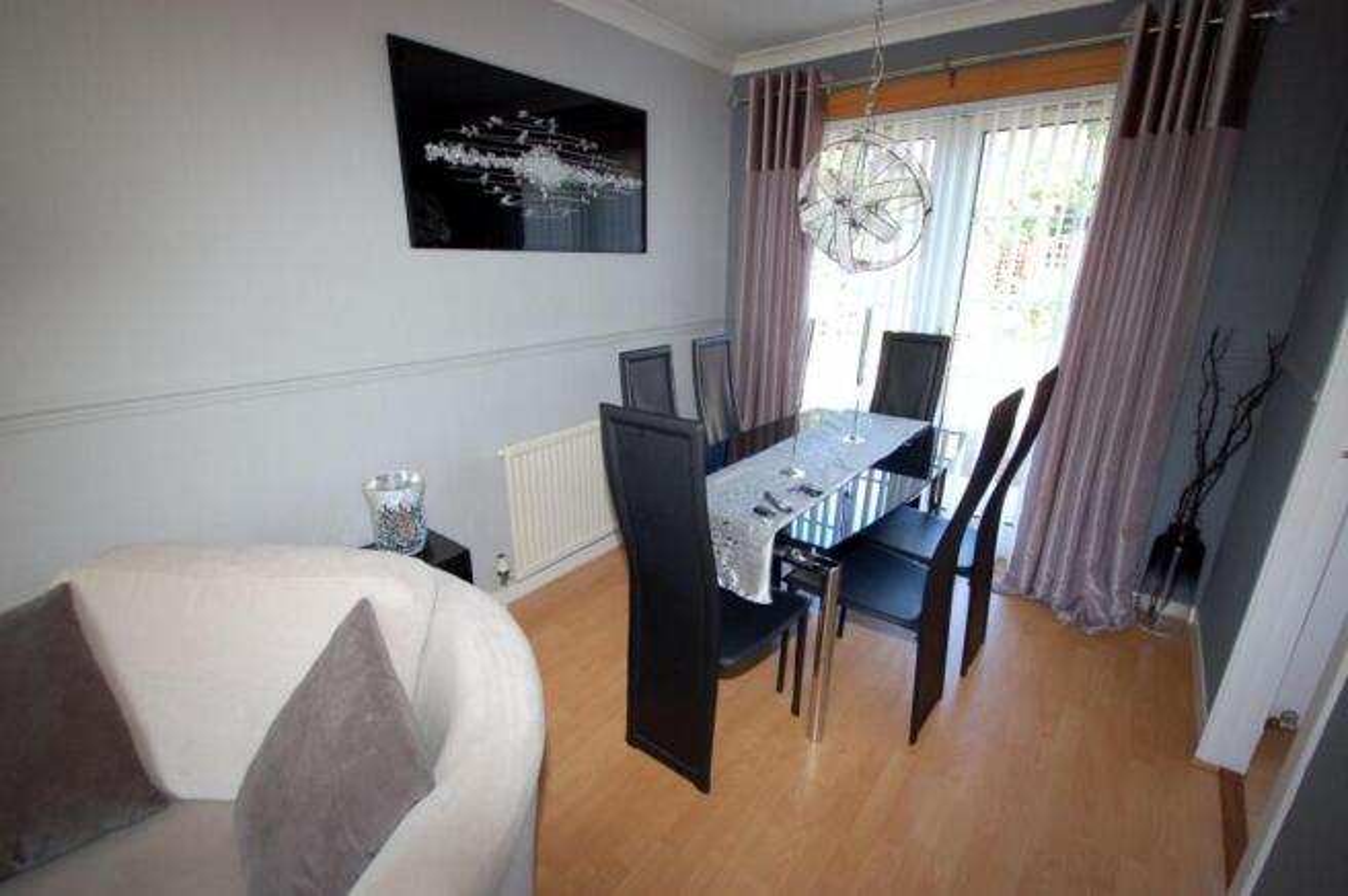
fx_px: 561
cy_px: 448
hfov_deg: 100.4
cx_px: 674
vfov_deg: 77.2
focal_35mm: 15
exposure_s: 1/60
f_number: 4
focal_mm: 10
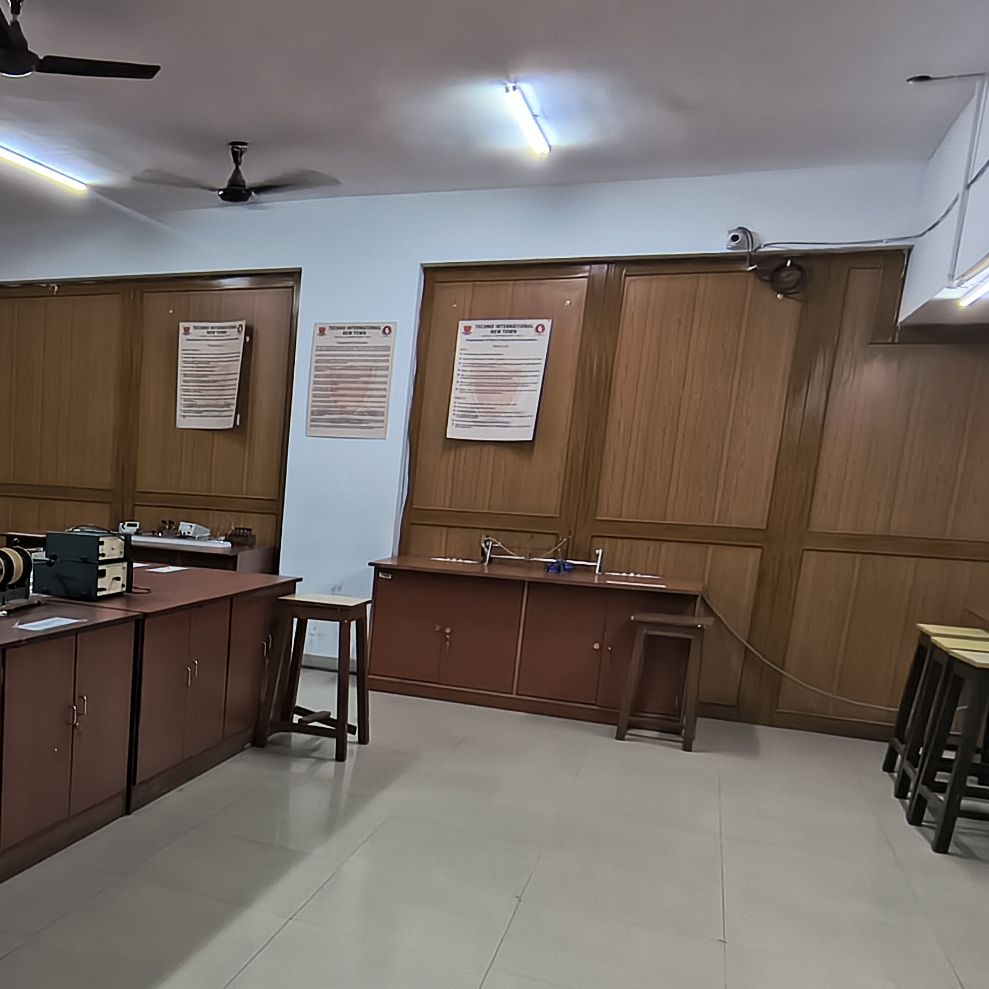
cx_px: 82
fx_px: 808
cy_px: 663
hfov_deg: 54.1
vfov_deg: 61.3
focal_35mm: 25
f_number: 2.2
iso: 330
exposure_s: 1/50
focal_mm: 2.13
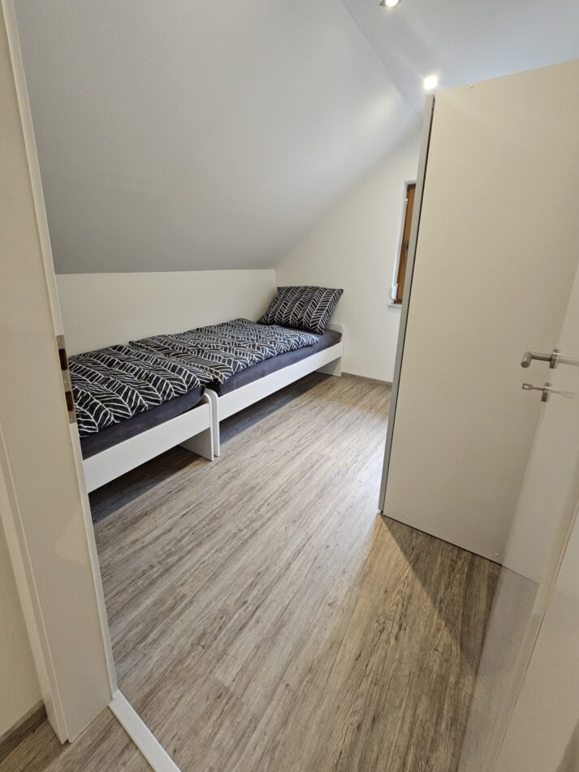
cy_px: 359
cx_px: 273
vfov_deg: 101.9
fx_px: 312
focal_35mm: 14
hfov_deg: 85.6
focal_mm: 2.2
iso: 400
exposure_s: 1/50
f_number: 2.2
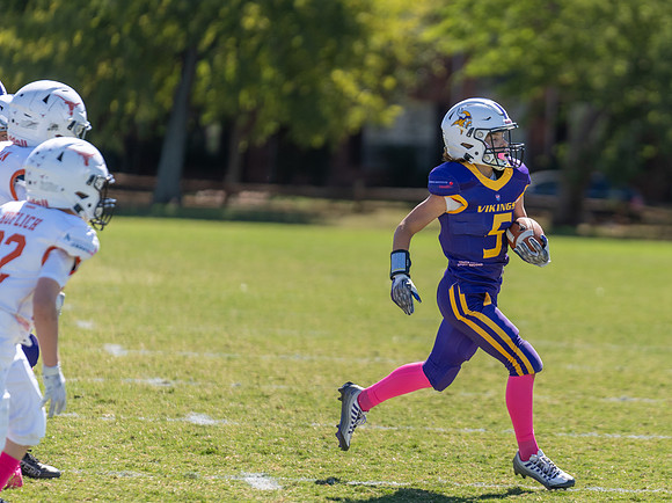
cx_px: 494
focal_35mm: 296
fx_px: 5750
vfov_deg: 5.0
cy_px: 287
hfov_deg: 6.7
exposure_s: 1/1600
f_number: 2.8
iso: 100
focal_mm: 200
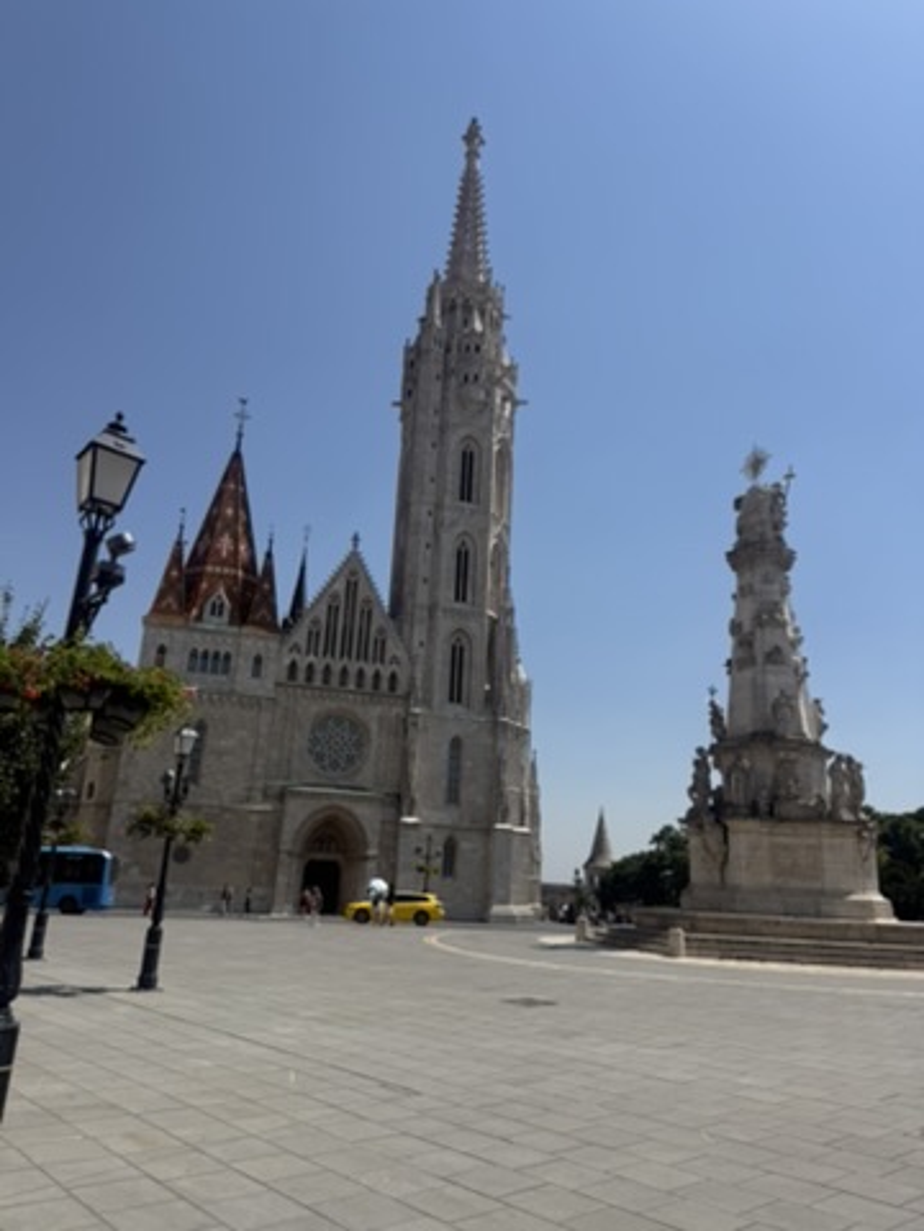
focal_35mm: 24
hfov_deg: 56.8
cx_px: 462
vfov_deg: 71.6
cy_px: 616
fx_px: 854
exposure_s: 1/8130
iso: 80
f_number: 1.78
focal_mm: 6.76
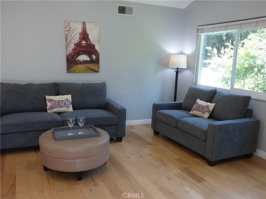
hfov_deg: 56.8
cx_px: 133
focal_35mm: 32
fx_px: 246
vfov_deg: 44.2
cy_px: 100
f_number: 3.3
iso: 250
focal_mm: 5.53
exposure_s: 1/60
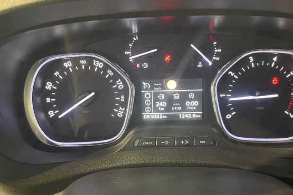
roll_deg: +0.7
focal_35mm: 28
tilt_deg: -34.2
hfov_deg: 65.5
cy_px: 96
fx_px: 228
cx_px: 151
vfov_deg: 46.4
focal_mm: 4.2
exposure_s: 1/31
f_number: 1.6
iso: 500
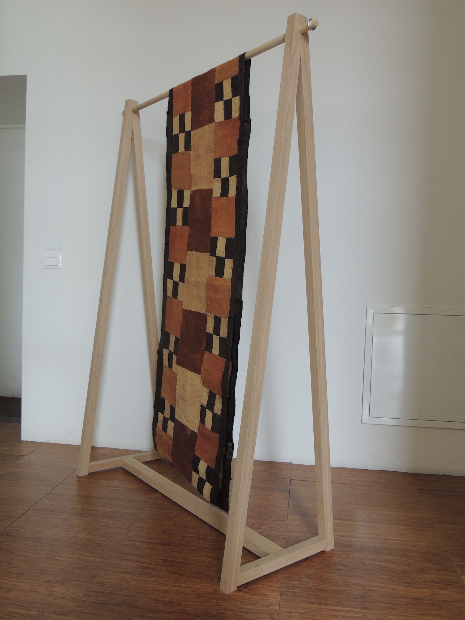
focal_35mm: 30
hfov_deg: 46.8
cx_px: 232
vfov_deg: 60.0
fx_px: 537
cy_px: 310
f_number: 3.1
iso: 250
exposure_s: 1/40
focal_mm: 5.3
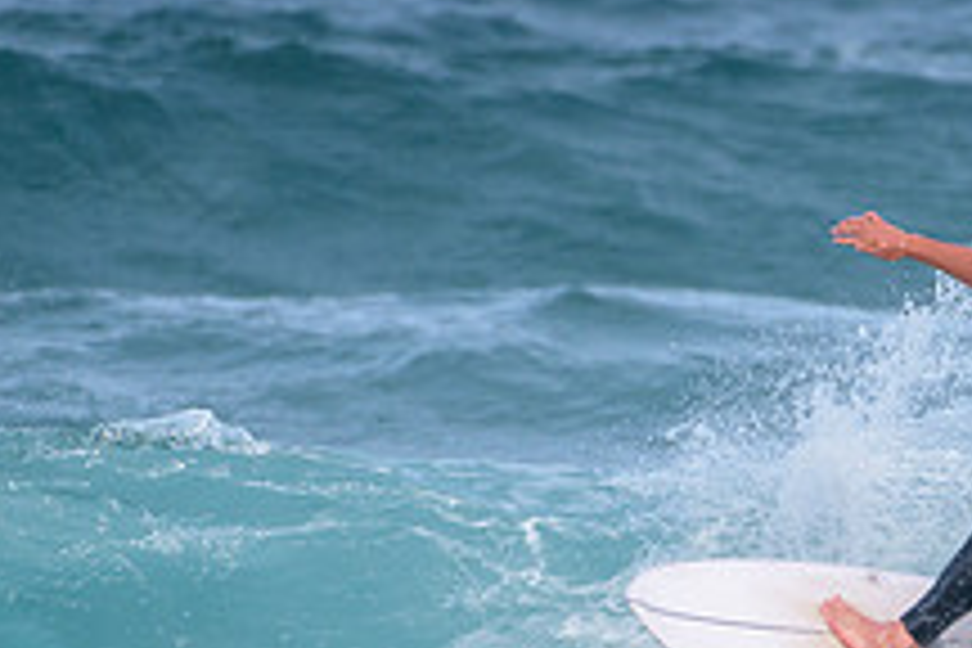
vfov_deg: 0.8
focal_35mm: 1644
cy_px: 538
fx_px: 44385
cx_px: 1211
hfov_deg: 1.3
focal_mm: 500
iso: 280
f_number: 5.6
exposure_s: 1/2000
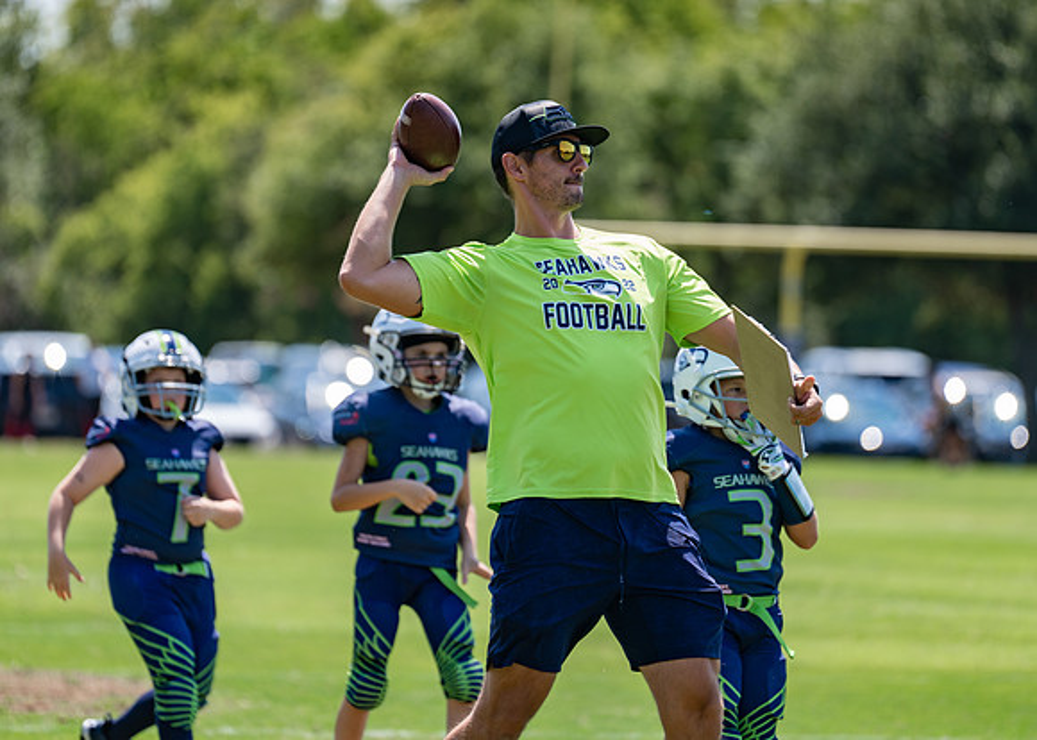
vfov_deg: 5.8
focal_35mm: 246
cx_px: 523
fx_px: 7255
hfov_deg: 8.2
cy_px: 316
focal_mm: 200
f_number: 3.2
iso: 100
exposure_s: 1/1000
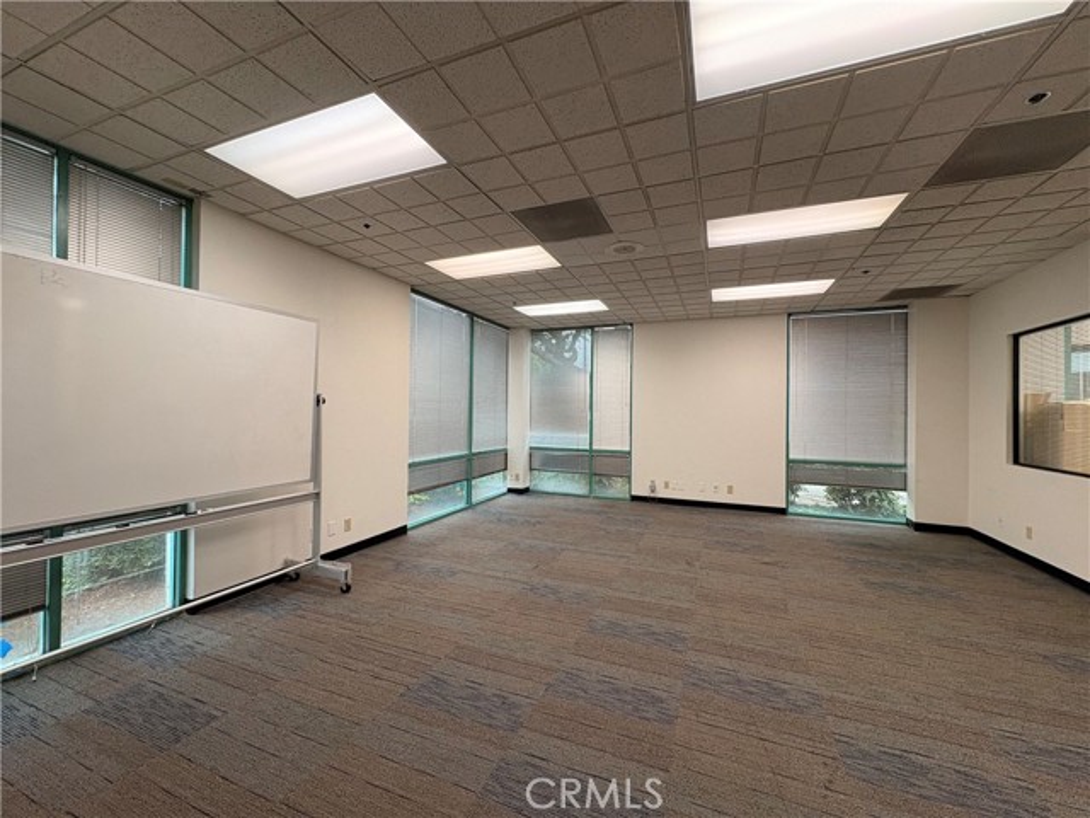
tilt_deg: +1.1
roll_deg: -0.1
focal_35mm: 14
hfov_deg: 102.1
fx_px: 441
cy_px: 409
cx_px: 545
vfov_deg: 85.7
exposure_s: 1/120
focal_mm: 2.22
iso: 160
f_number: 2.2
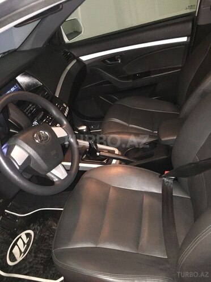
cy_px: 141
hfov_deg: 48.2
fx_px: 236
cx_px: 106
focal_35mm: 29
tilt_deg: -33.2
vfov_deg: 61.7
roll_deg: +16.0
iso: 500
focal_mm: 4.15
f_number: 2.2
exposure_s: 1/17
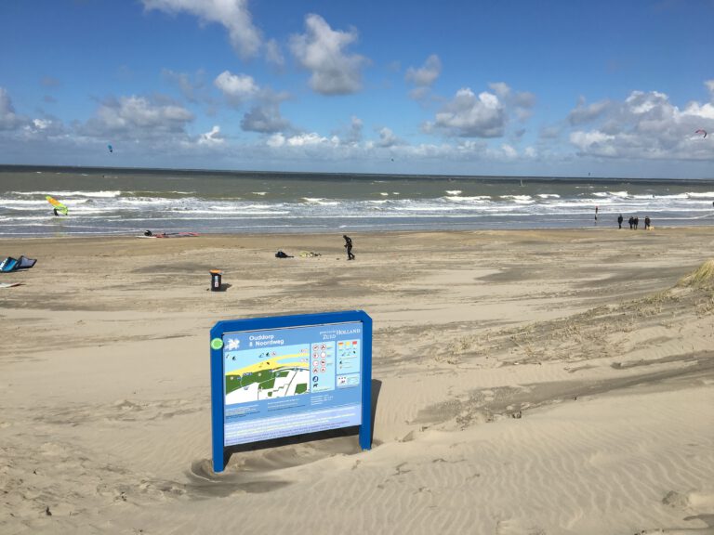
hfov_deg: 61.7
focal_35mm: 29
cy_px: 268
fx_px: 598
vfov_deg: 48.2
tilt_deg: -8.5
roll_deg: -1.9
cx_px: 357
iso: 25
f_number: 2.2
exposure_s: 1/3663
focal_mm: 4.15
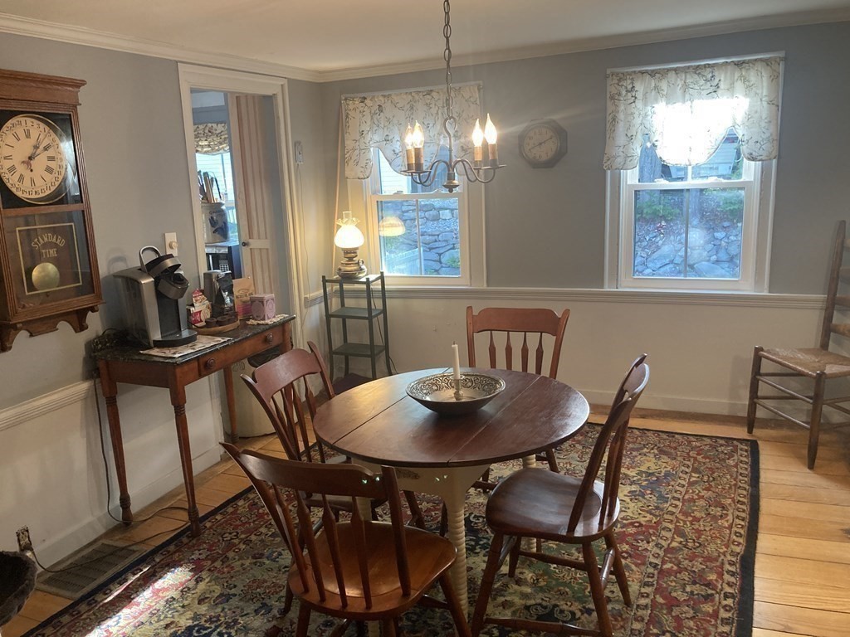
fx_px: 688
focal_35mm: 28
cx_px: 425
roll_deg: +2.1
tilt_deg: -11.6
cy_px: 318
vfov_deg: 49.7
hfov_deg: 63.4
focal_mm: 3.99
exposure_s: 1/60
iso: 160
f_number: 1.8
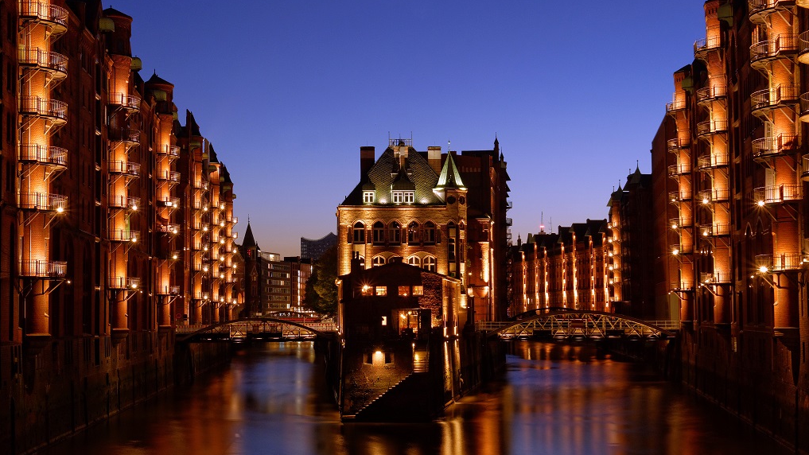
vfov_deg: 20.0
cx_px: 406
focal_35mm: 60
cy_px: 235
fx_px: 1287
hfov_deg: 34.9
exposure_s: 20
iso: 100
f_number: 14
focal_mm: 38
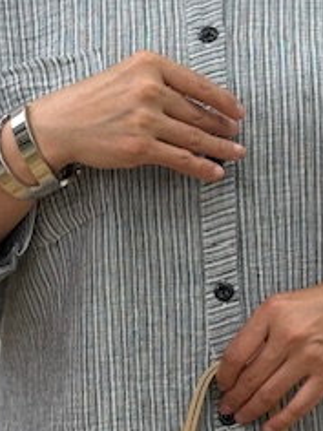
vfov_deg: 15.1
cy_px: 318
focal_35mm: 130
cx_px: 159
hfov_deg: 11.4
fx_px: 1617
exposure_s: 1/458
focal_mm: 6.76
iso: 64
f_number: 1.78
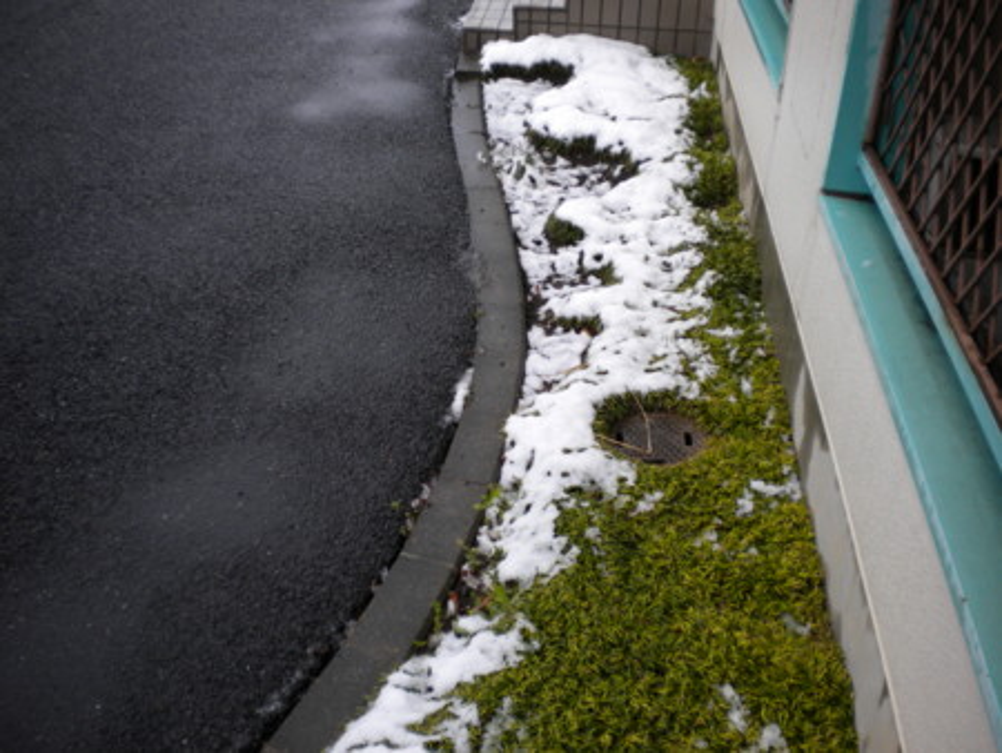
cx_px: 501
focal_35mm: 35
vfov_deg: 40.7
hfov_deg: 52.6
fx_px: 1014
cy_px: 376
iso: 80
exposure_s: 1/240
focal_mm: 6.3
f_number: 3.1
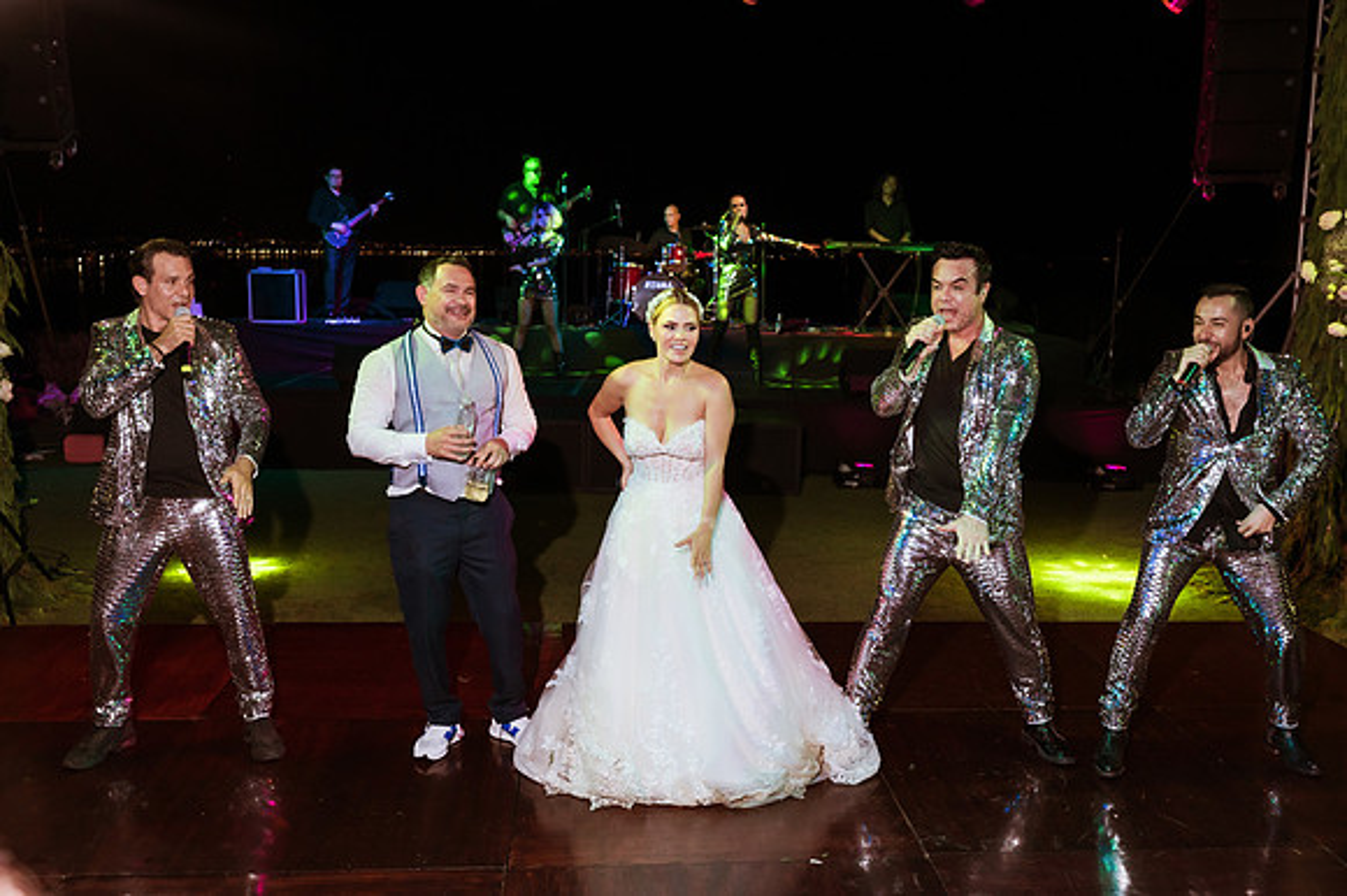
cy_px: 433
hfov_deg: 53.0
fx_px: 1351
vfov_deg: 36.7
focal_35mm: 36
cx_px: 695
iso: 1600
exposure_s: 1/200
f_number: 5.6
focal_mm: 35
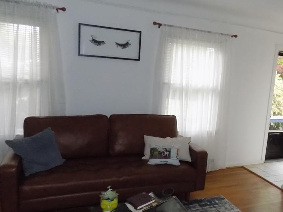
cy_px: 124
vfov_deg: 42.8
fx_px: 270
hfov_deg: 53.9
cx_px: 195
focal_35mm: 33
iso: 800
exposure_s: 1/160
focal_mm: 4
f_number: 3.1
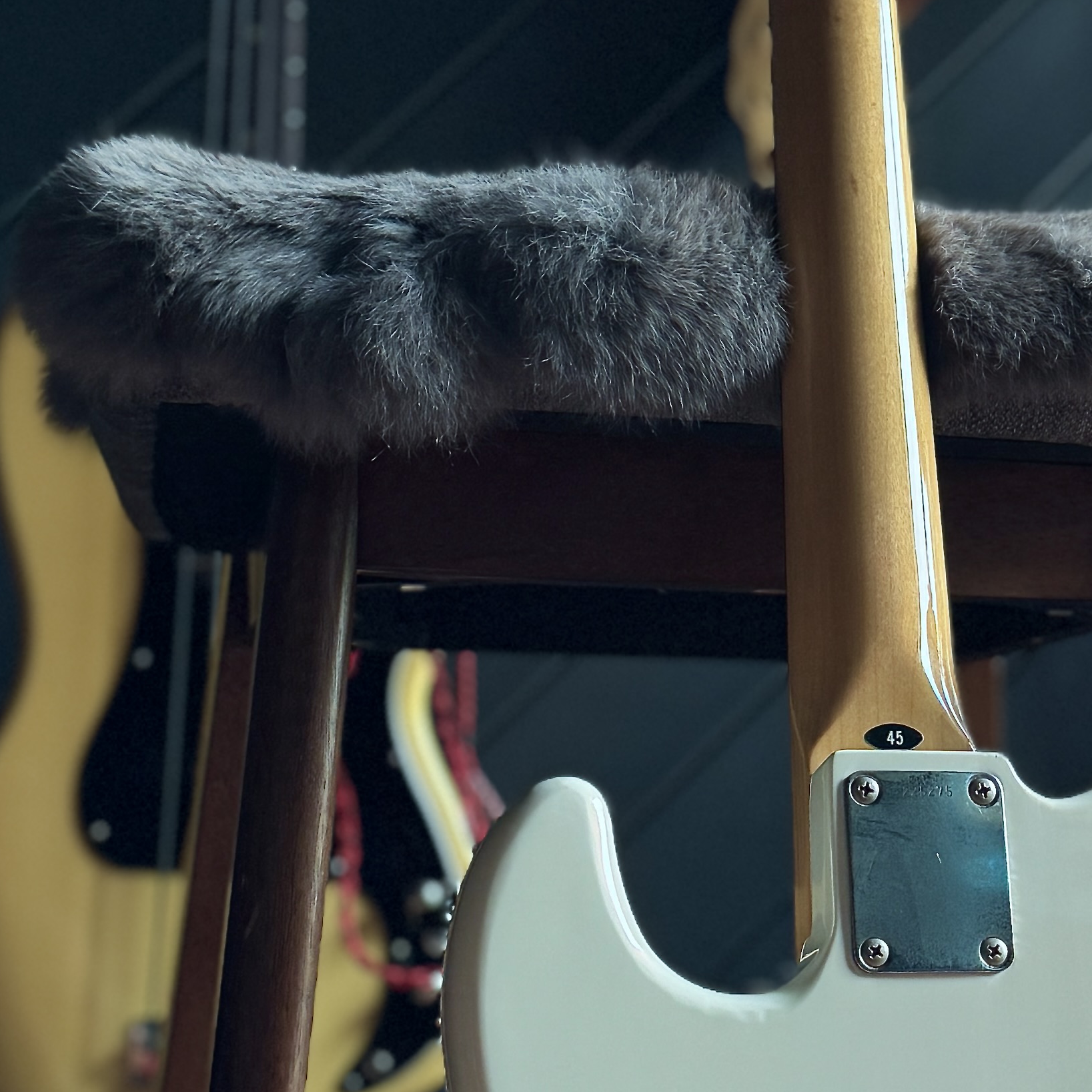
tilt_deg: +5.3
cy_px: 682
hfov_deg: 22.9
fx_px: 2641
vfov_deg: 23.3
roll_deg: +0.1
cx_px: 933
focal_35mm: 74
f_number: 1.78
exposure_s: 1/115
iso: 200
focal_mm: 6.76
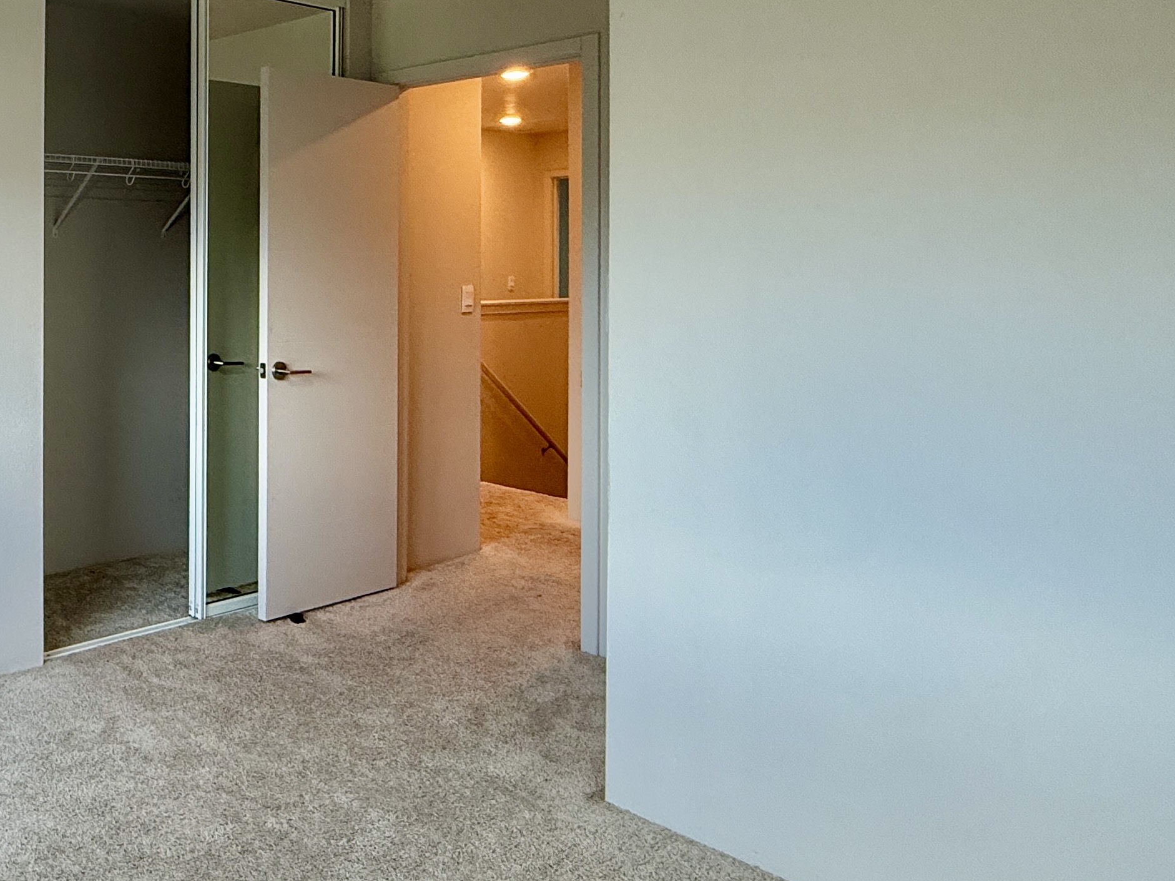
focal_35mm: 30
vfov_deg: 45.7
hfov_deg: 48.9
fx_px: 1018
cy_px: 263
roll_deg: +0.2
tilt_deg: -0.2
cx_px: -4
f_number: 2.2
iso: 200
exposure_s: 1/120
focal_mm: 2.22
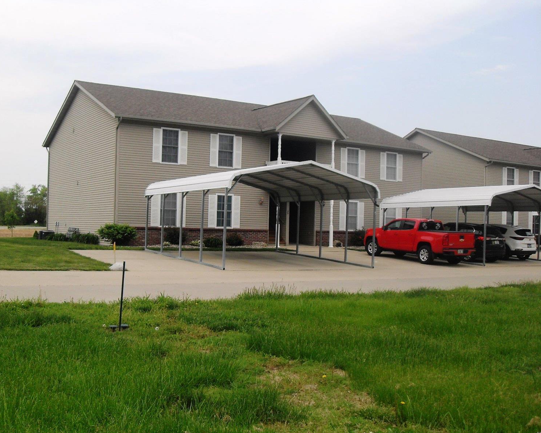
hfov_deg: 46.8
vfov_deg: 38.2
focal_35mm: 39
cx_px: 256
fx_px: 624
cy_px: 216
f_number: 8.9
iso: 80
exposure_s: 1/125
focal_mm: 6.3
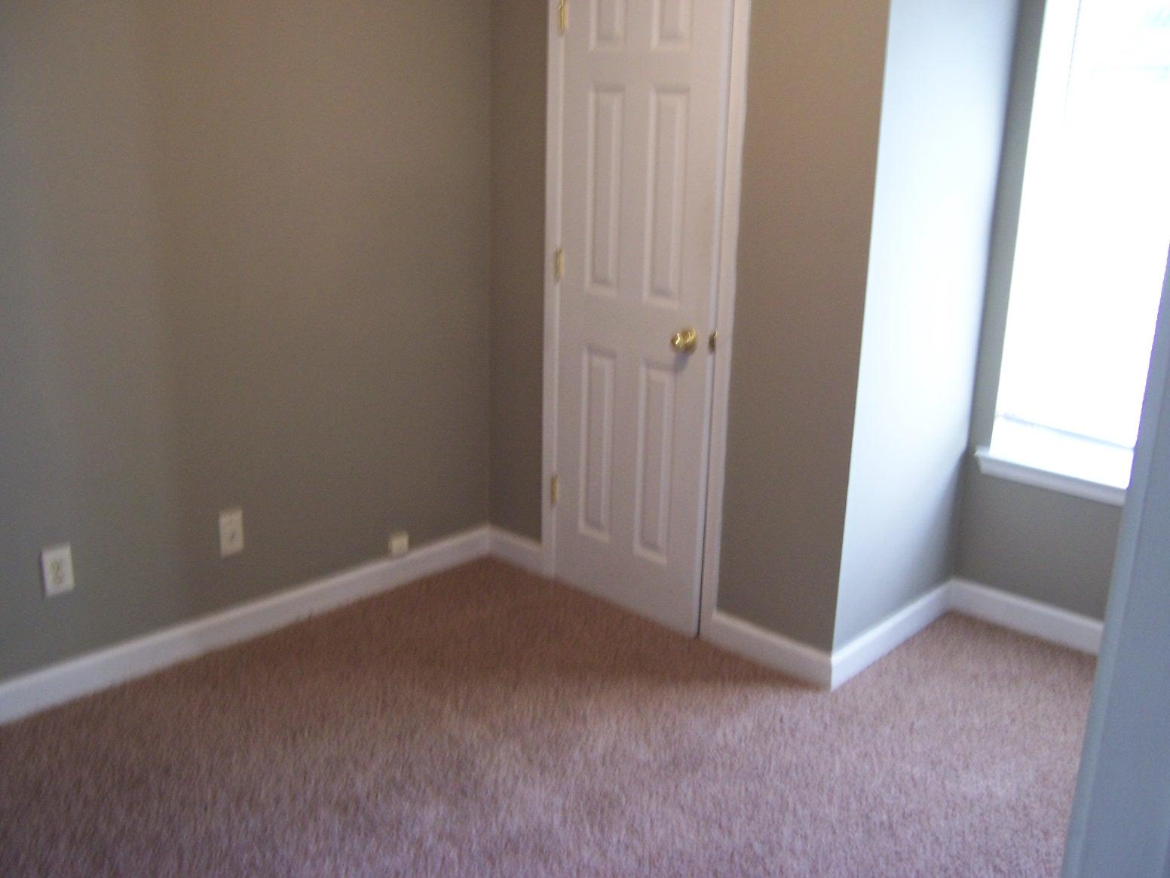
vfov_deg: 42.9
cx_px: 585
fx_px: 1115
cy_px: 439
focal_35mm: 33
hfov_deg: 55.4
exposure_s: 1/8
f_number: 3.4
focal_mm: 5.5
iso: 140
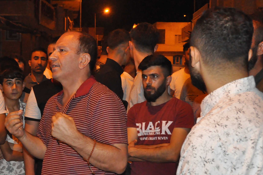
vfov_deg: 21.8
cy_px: 103
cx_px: 47
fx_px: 452
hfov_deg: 31.5
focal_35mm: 62
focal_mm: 24
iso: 3200
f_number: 5.6
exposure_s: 1/60
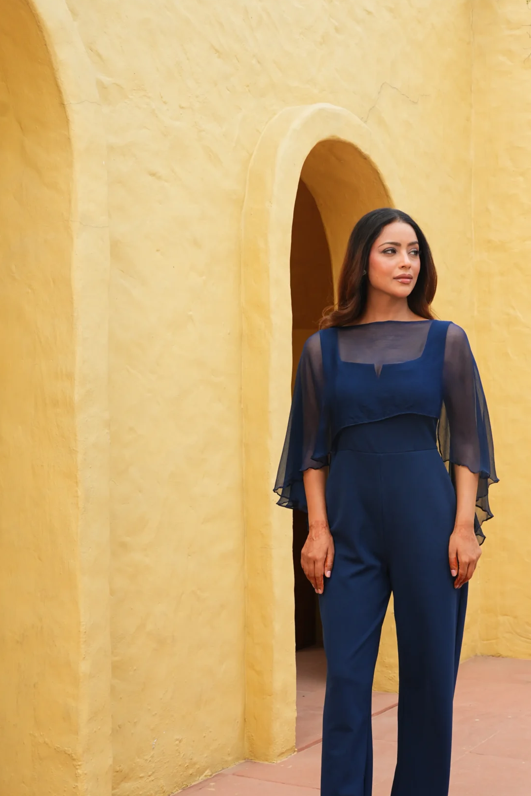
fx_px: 1040
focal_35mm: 47
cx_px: 383
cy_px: 461
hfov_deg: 28.3
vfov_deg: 41.8
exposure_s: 1/160
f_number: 6.3
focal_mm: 30
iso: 160
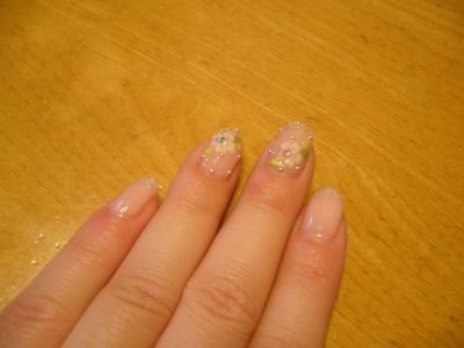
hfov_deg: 52.6
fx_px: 469
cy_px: 174
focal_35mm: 35
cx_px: 232
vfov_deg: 40.7
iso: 160
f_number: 2.8
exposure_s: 1/15
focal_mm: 5.8
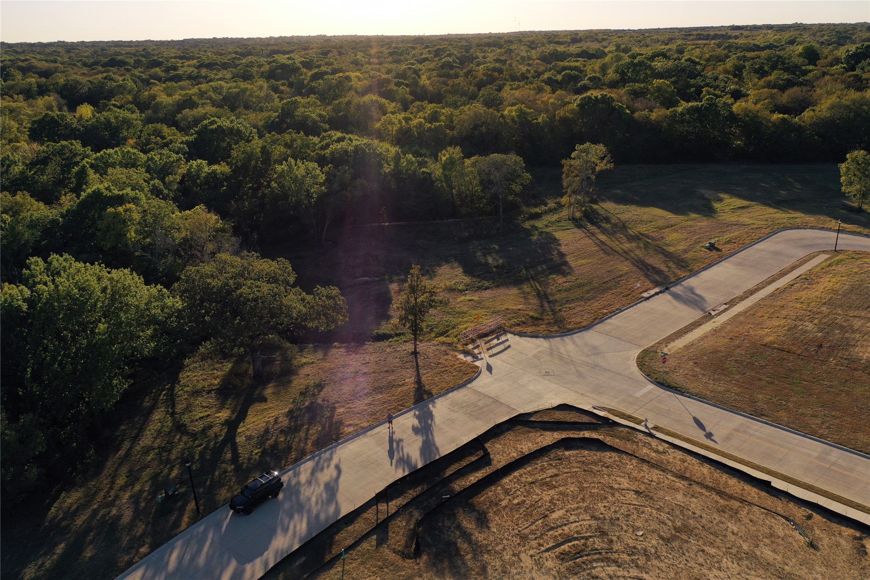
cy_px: 290
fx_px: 677
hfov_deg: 65.5
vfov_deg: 46.4
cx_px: 435
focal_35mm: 28
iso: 100
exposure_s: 1/60
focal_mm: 10.26
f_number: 3.5
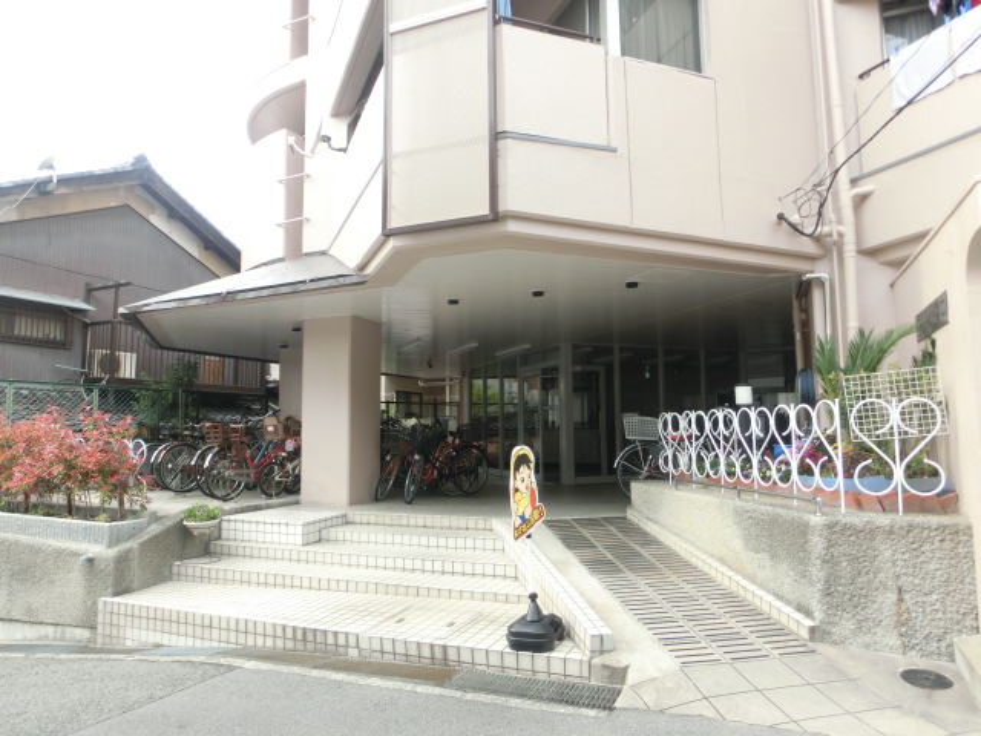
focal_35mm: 24
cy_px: 368
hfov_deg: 71.6
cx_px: 490
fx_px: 680
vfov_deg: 56.8
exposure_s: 1/160
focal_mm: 4.24
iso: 80
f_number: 3
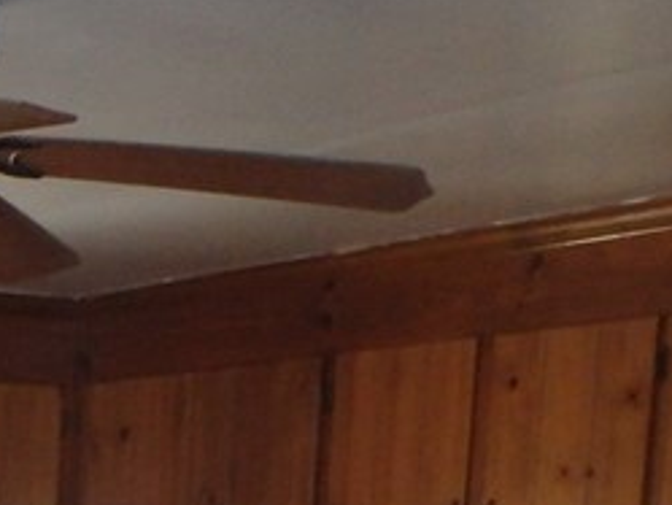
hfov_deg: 15.1
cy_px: 1021
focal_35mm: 115
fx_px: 2234
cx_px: -488
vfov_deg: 11.6
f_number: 3.9
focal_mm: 5
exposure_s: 1/30
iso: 400
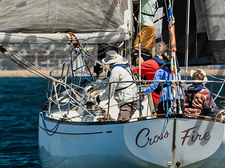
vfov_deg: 1.6
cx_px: 152
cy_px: -84
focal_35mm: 900
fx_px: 5842
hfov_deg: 2.2
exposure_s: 1/500
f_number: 6.3
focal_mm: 185
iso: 160
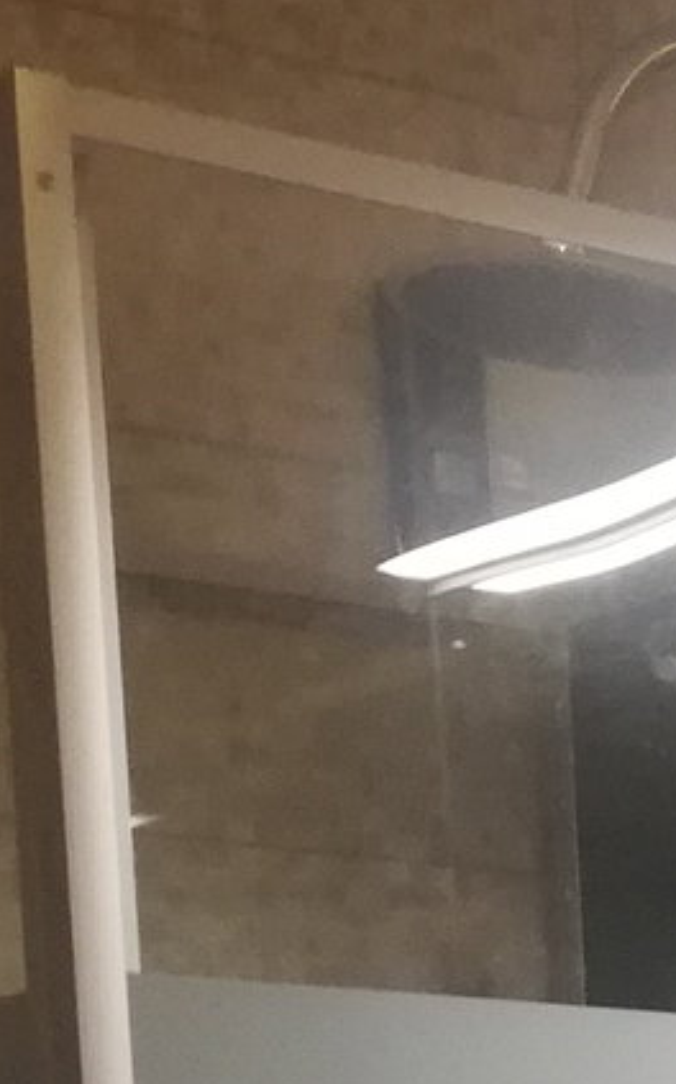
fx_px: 4102
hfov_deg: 8.9
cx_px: 1285
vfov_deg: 13.2
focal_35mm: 139
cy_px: 2087
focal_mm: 3.81
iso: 250
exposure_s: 1/33.3
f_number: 4
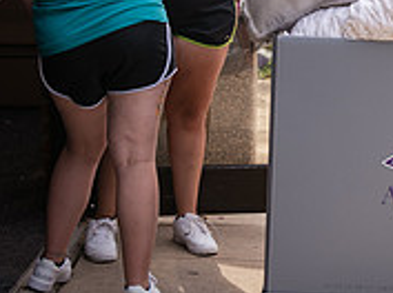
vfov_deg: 12.2
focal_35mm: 120
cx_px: 373
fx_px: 1360
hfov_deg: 16.2
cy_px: -6
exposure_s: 1/400
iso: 160
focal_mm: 38
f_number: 5
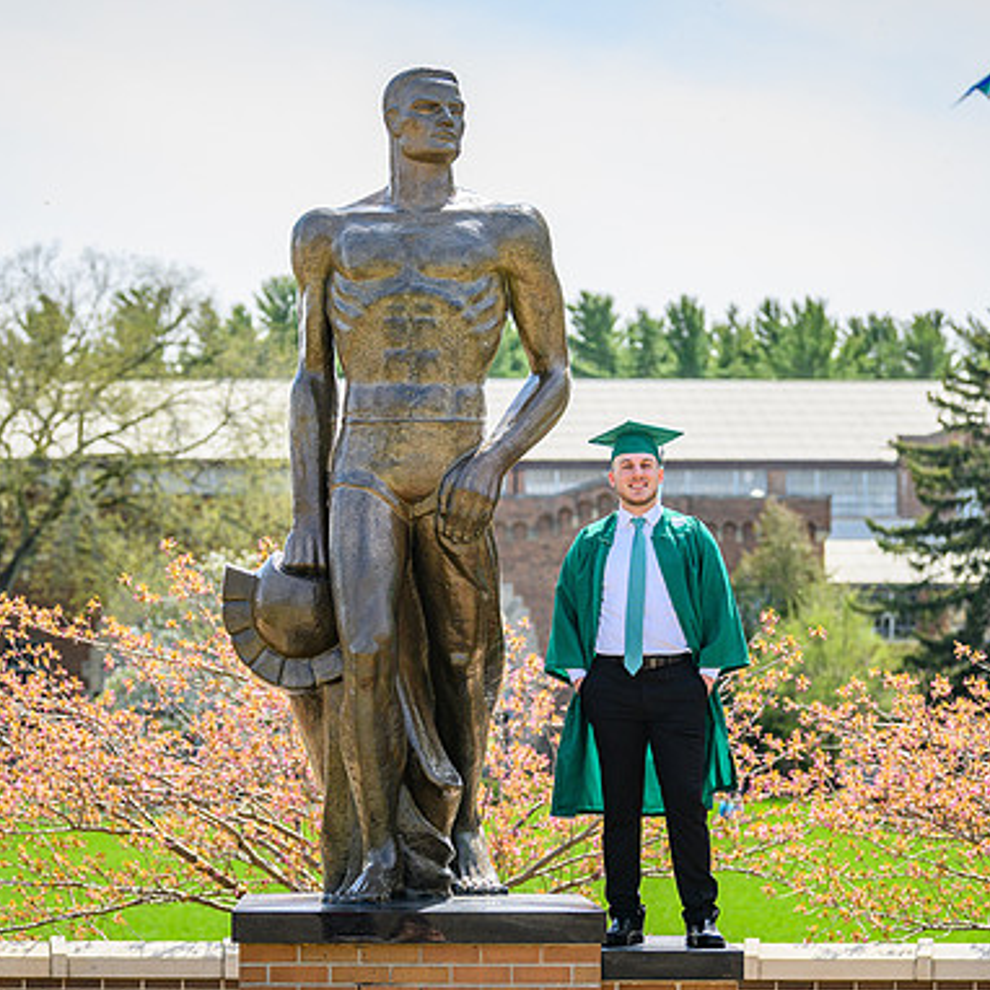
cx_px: 497
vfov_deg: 14.1
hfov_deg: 14.1
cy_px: 499
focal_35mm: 124
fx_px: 4012
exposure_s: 1/2500
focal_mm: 95
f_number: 4
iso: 400
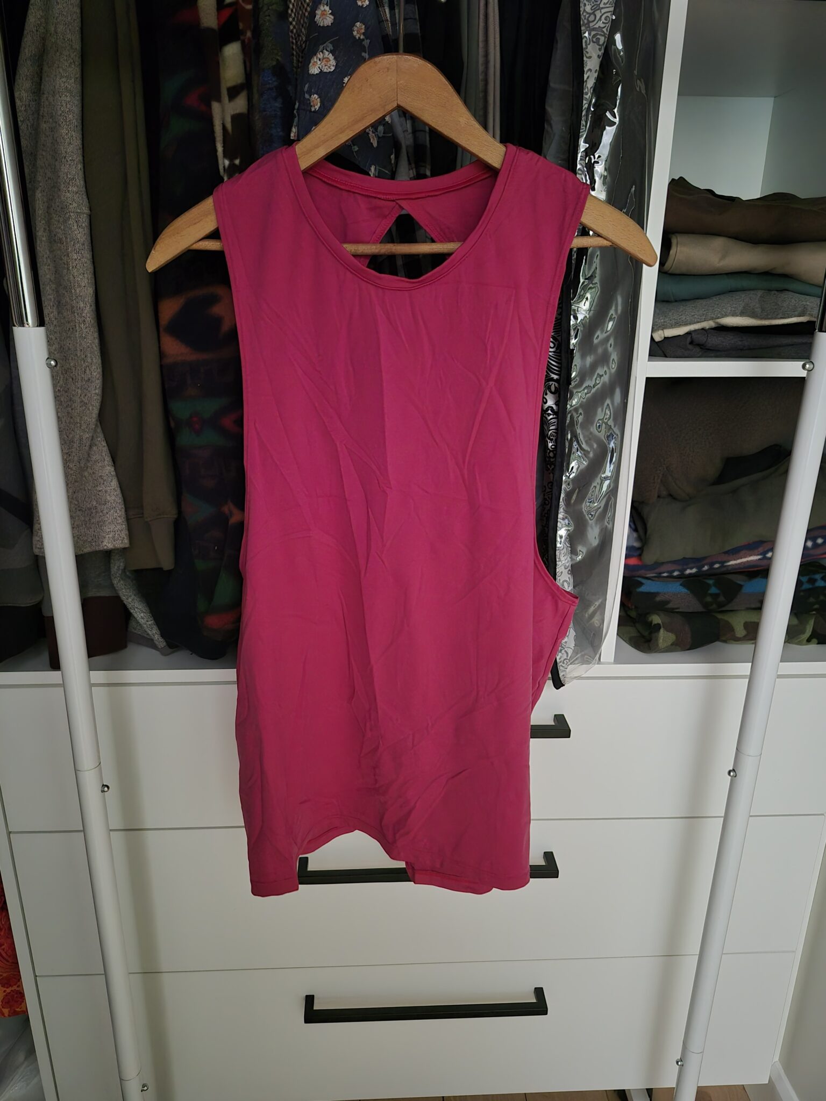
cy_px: 550
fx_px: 732
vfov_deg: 73.9
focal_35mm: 23
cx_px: 413
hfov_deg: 58.9
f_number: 1.8
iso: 2000
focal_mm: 5.4
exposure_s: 1/30
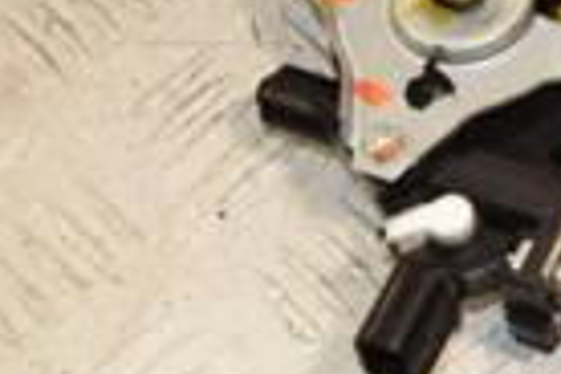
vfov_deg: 8.2
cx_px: 1183
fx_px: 2543
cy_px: -187
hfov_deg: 11.2
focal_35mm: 163
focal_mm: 25
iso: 800
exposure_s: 1/200
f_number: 8
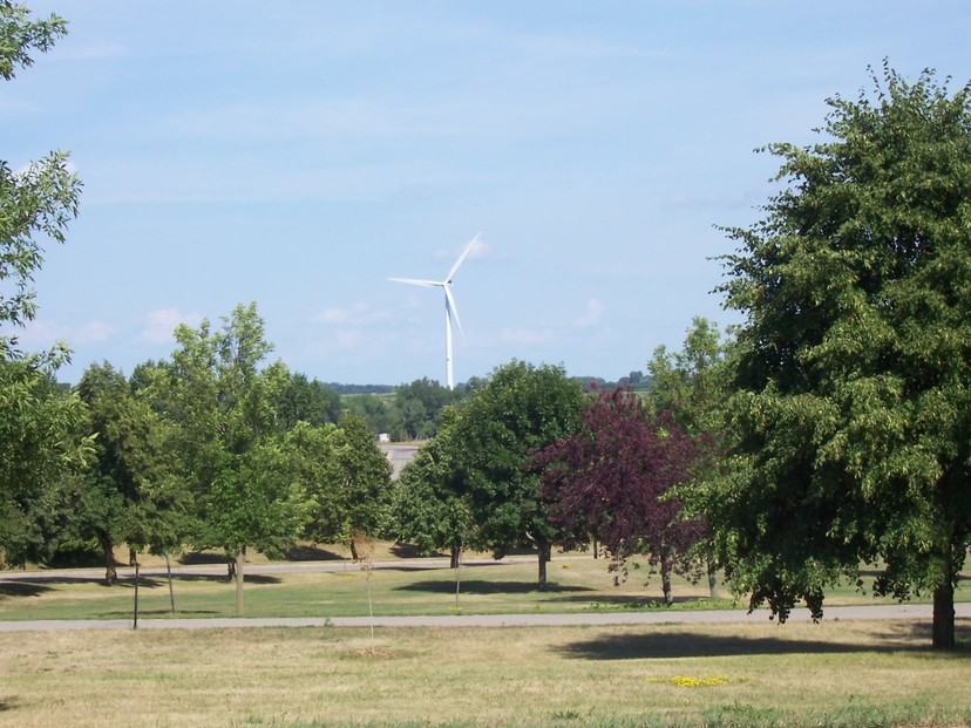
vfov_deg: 14.5
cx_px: 486
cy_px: 364
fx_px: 2861
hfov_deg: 19.3
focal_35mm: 102
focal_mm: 16.8
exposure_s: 1/180
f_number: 9.5
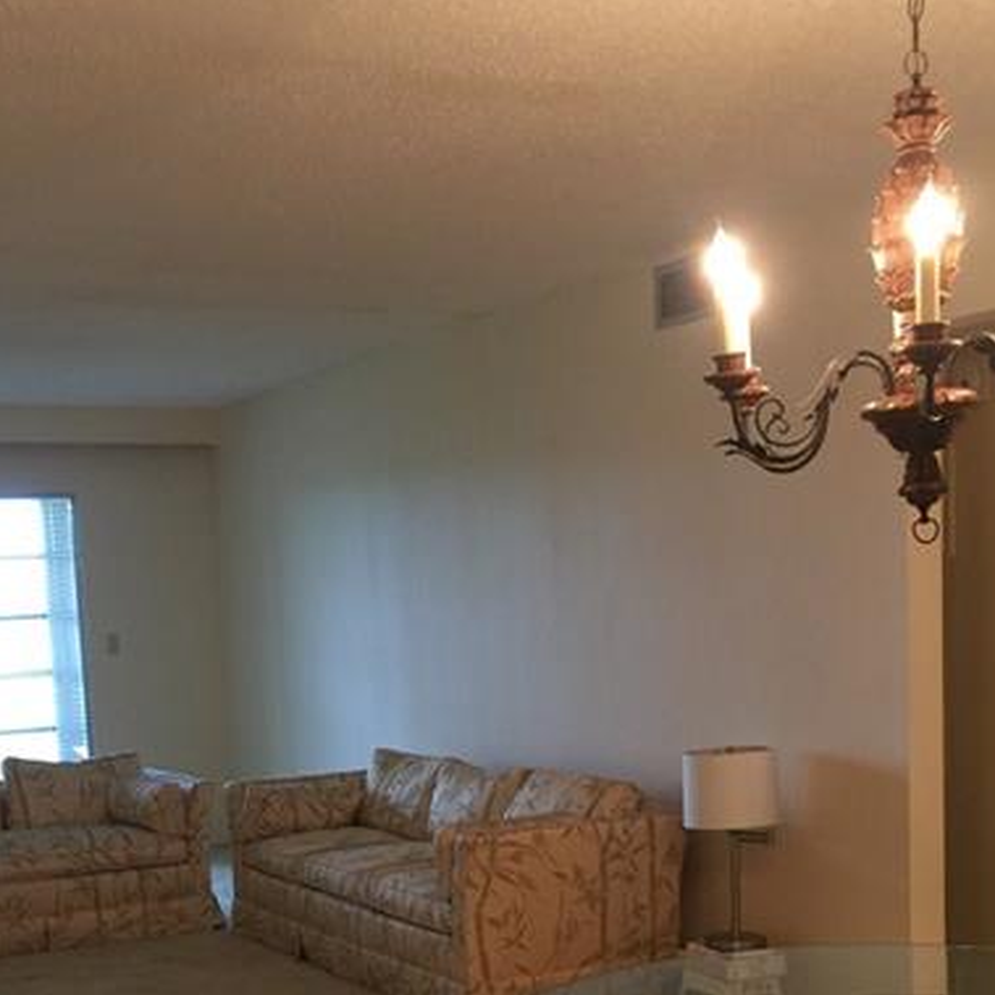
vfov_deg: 31.7
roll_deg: +3.3
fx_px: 1691
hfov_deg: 32.7
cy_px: 830
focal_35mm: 52
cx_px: 431
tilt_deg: -11.3
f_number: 2.2
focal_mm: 4.15
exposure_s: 1/15
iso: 32
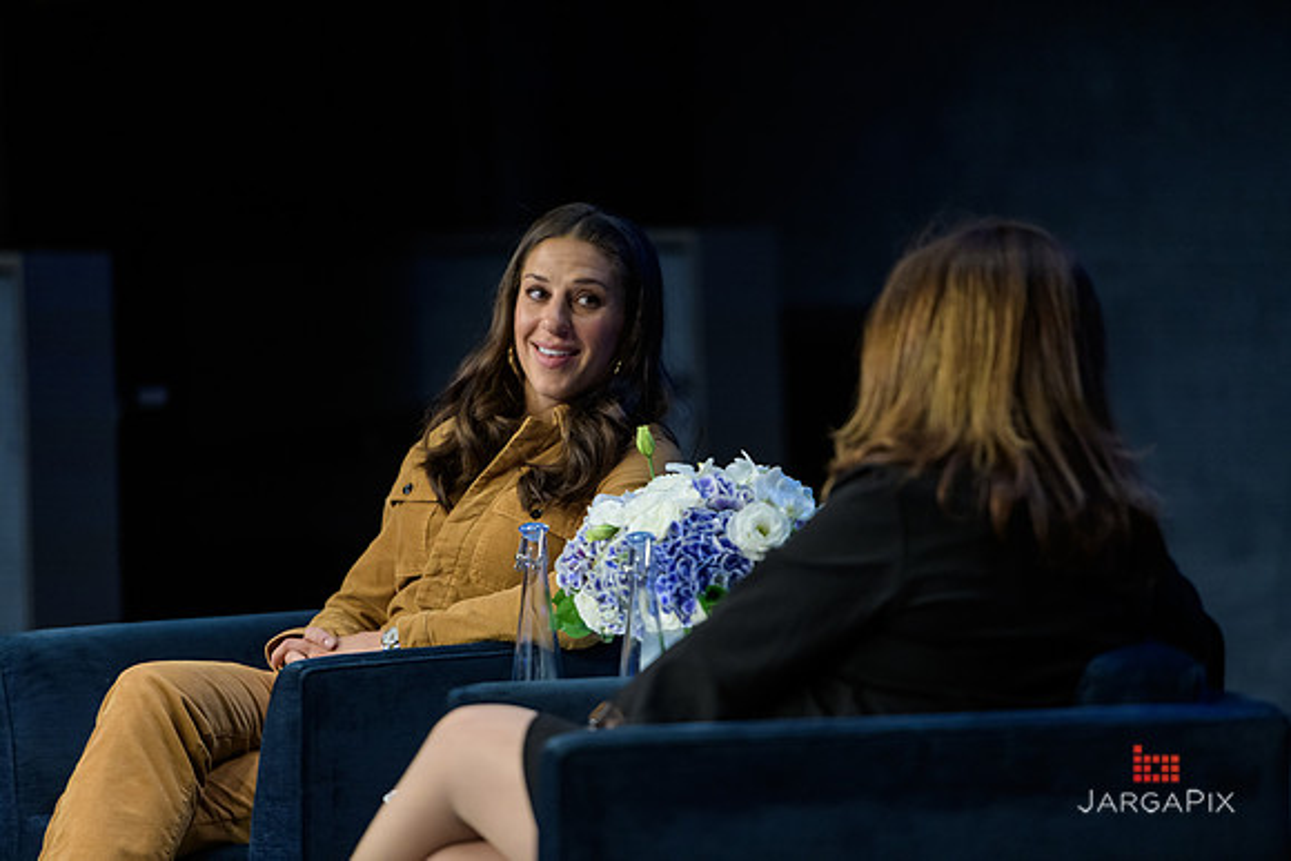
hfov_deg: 10.3
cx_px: 646
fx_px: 7174
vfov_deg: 6.9
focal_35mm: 200
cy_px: 430
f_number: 3.2
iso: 1600
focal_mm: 200
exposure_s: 1/200
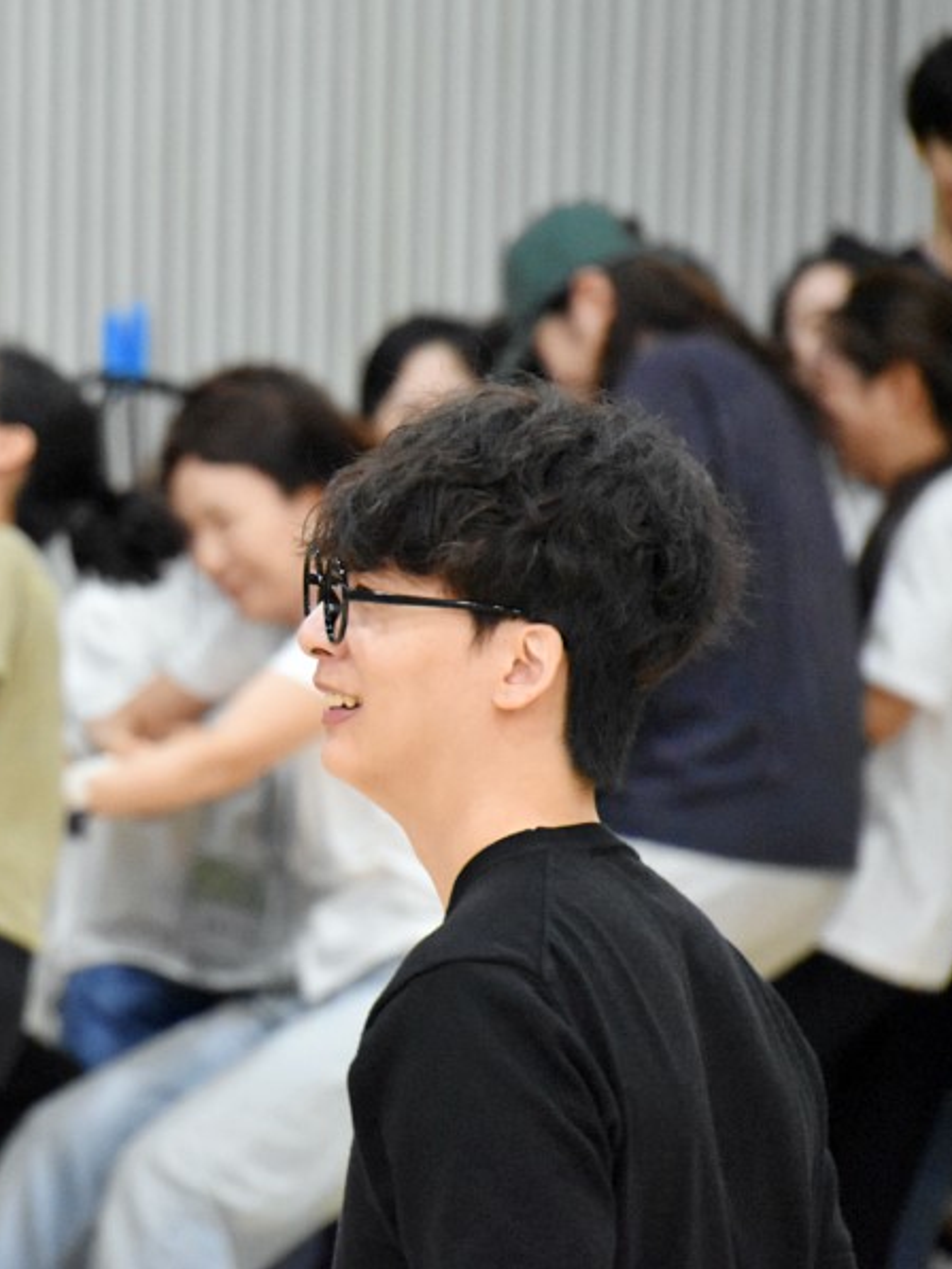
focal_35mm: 435
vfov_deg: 4.6
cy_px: 633
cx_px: 53
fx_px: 15945
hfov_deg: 3.4
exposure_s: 1/125
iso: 6400
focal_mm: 200
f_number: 6.3
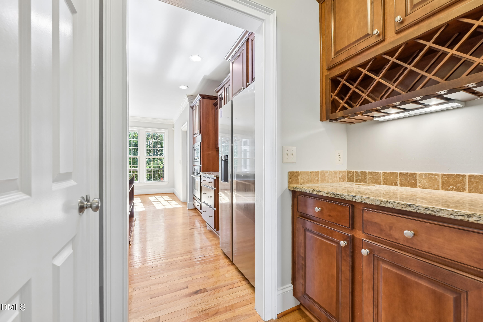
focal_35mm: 14
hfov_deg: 104.3
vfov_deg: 81.2
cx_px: 242
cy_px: 161
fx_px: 188
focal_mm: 14
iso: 250
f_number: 8
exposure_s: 1/40
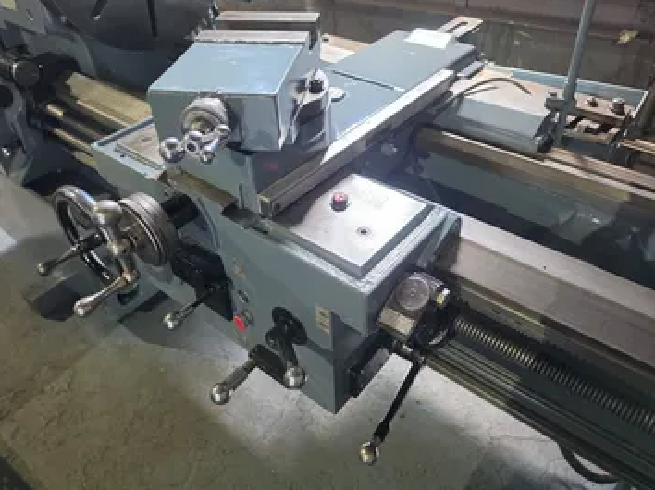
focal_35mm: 26
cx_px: 315
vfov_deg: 52.9
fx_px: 492
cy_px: 214
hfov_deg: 67.3
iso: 400
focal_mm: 6.5
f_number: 1.4
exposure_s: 1/120
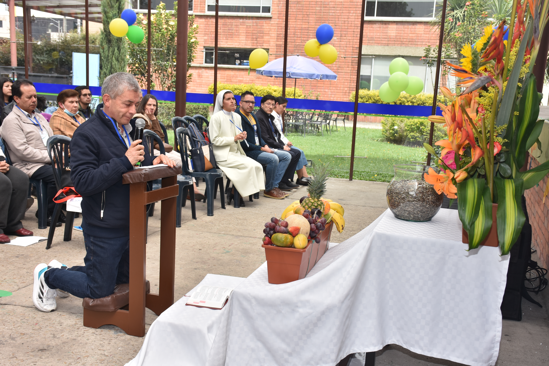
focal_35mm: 45
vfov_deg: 29.9
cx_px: 274
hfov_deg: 43.6
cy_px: 183
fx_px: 686
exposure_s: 1/200
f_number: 7.1
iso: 110
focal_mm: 30
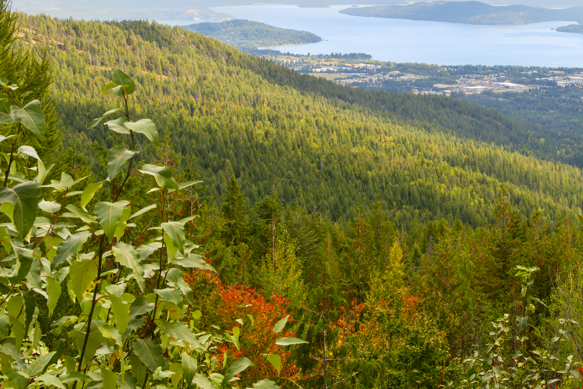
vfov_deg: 20.9
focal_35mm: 64
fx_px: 1036
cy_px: 54
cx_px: 550
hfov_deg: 29.8
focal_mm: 27
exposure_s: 1/200
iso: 250
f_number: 11
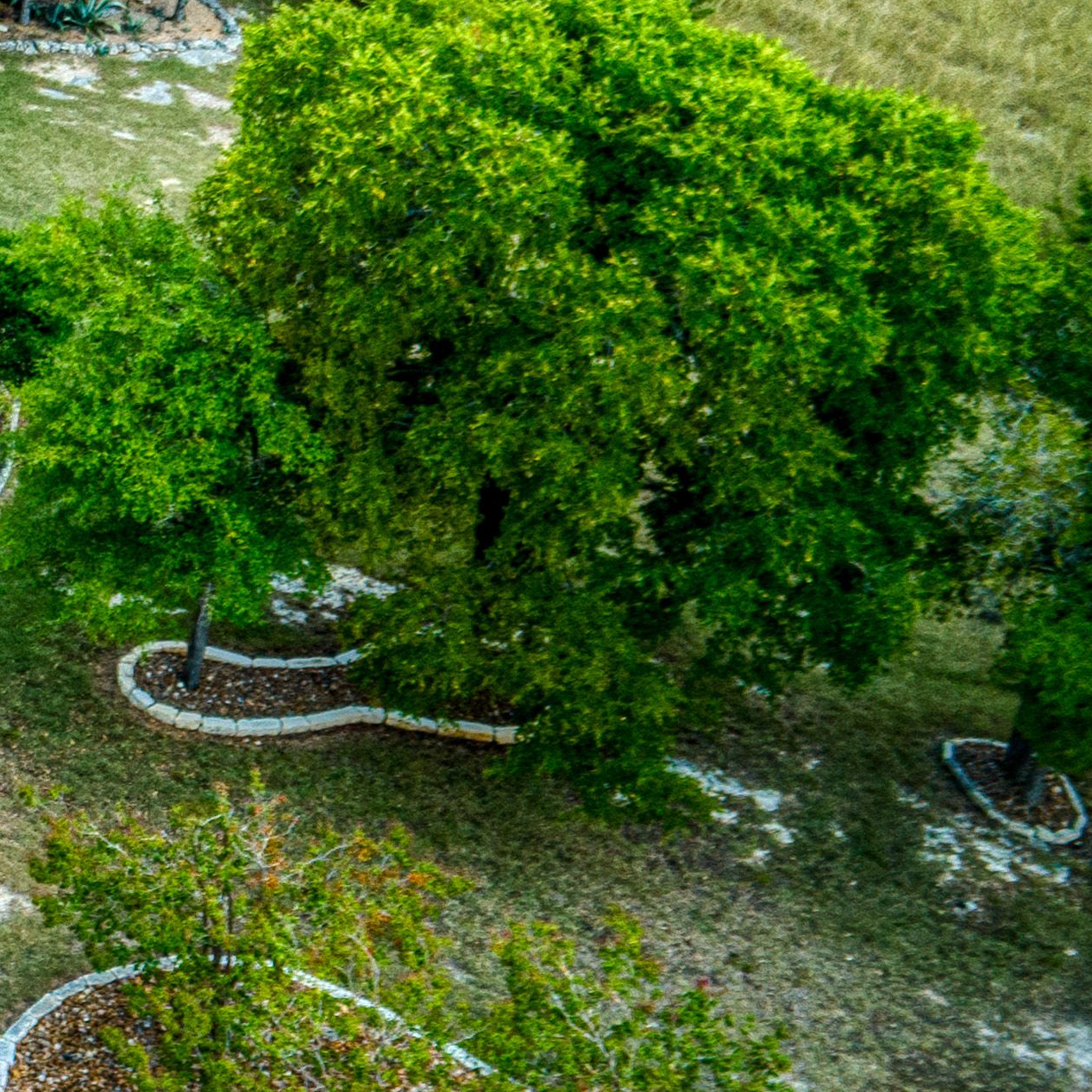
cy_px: -174
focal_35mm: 88
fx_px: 3141
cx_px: -1133
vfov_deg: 18.8
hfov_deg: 15.5
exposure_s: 1/120
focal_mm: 8.8
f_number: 3.5
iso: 100
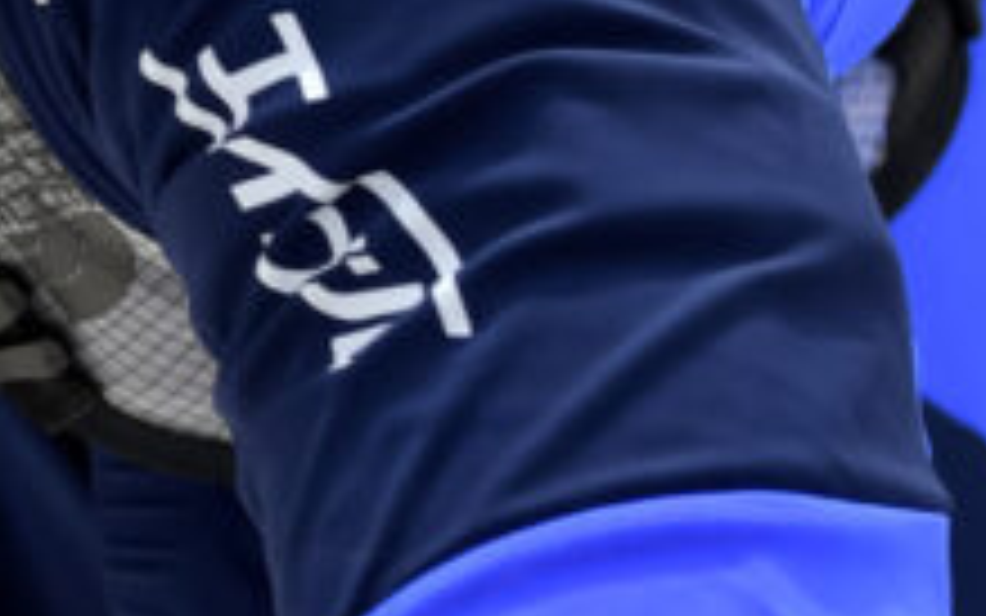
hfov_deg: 3.1
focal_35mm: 674
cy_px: -110
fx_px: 18116
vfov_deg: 1.9
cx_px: -513
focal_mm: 86
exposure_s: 1/3200
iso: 100
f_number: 2.8
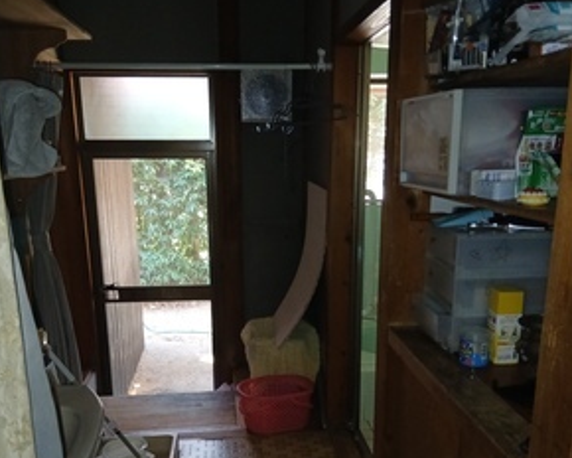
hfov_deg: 51.5
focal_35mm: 35
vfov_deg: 41.7
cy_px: 306
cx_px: 278
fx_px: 593
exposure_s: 1/50
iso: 250
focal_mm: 3.86
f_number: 1.8
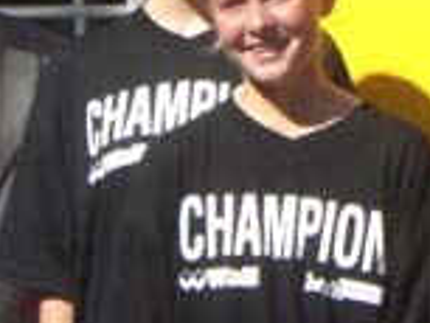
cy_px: -205
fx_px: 3493
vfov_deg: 5.2
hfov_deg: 7.0
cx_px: 458
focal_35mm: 281
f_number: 5.8
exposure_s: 1/2000
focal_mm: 10.7
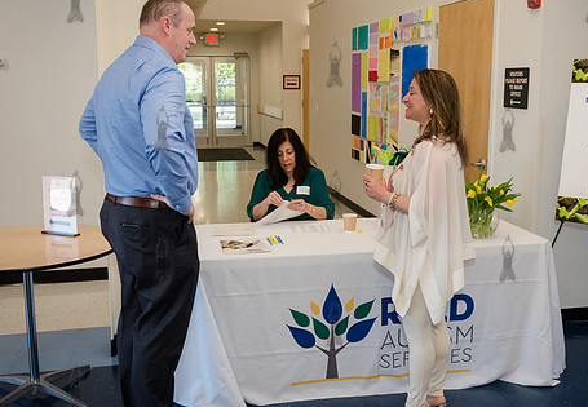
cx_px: 312
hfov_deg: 47.9
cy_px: 188
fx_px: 661
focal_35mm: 40
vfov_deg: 34.2
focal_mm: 29
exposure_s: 1/250
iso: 2500
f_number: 4.5
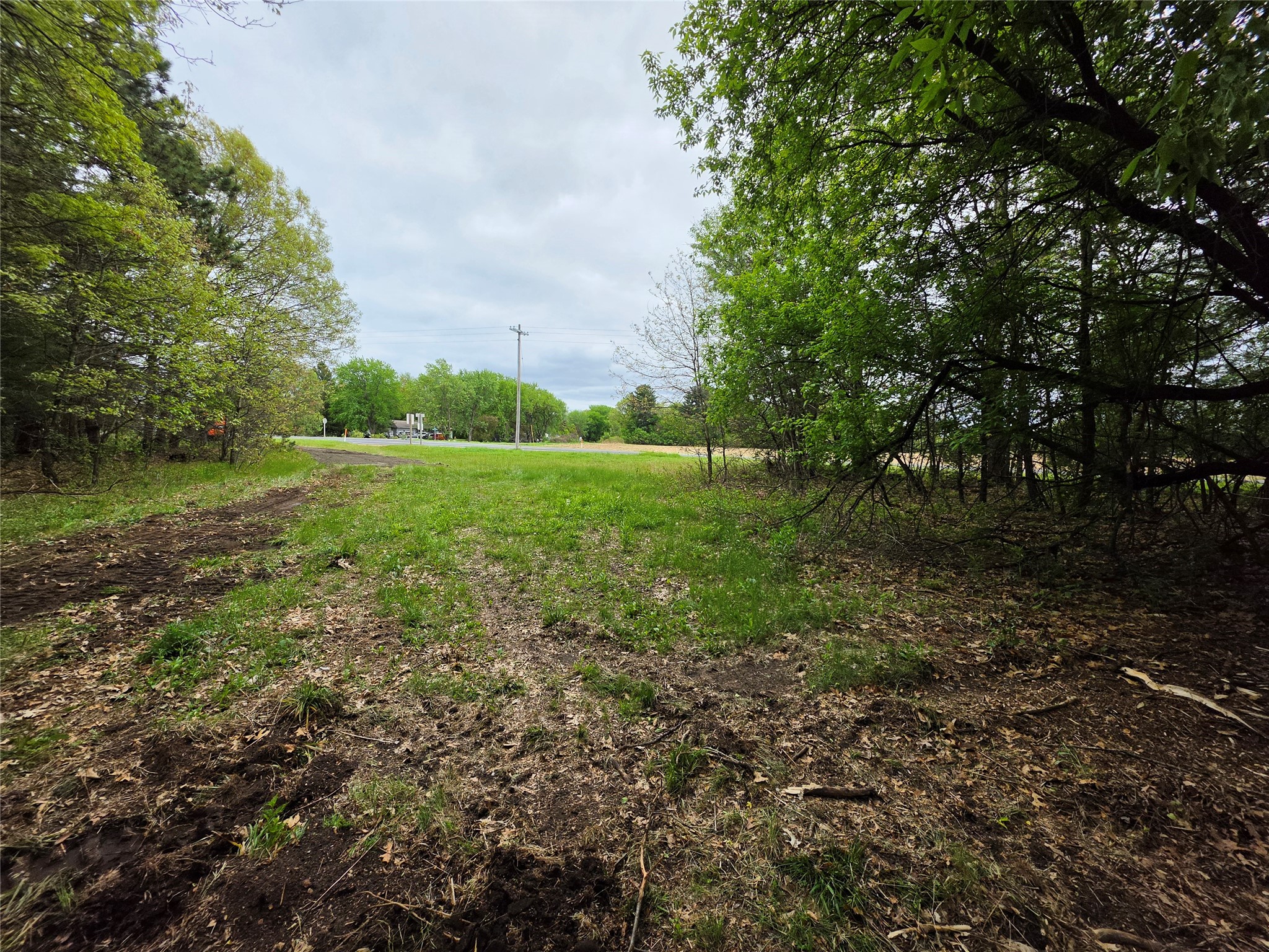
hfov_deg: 106.2
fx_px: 477
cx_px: 634
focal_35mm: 13
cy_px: 476
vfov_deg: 89.9
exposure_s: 1/1358
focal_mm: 2.2
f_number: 1.9
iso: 32
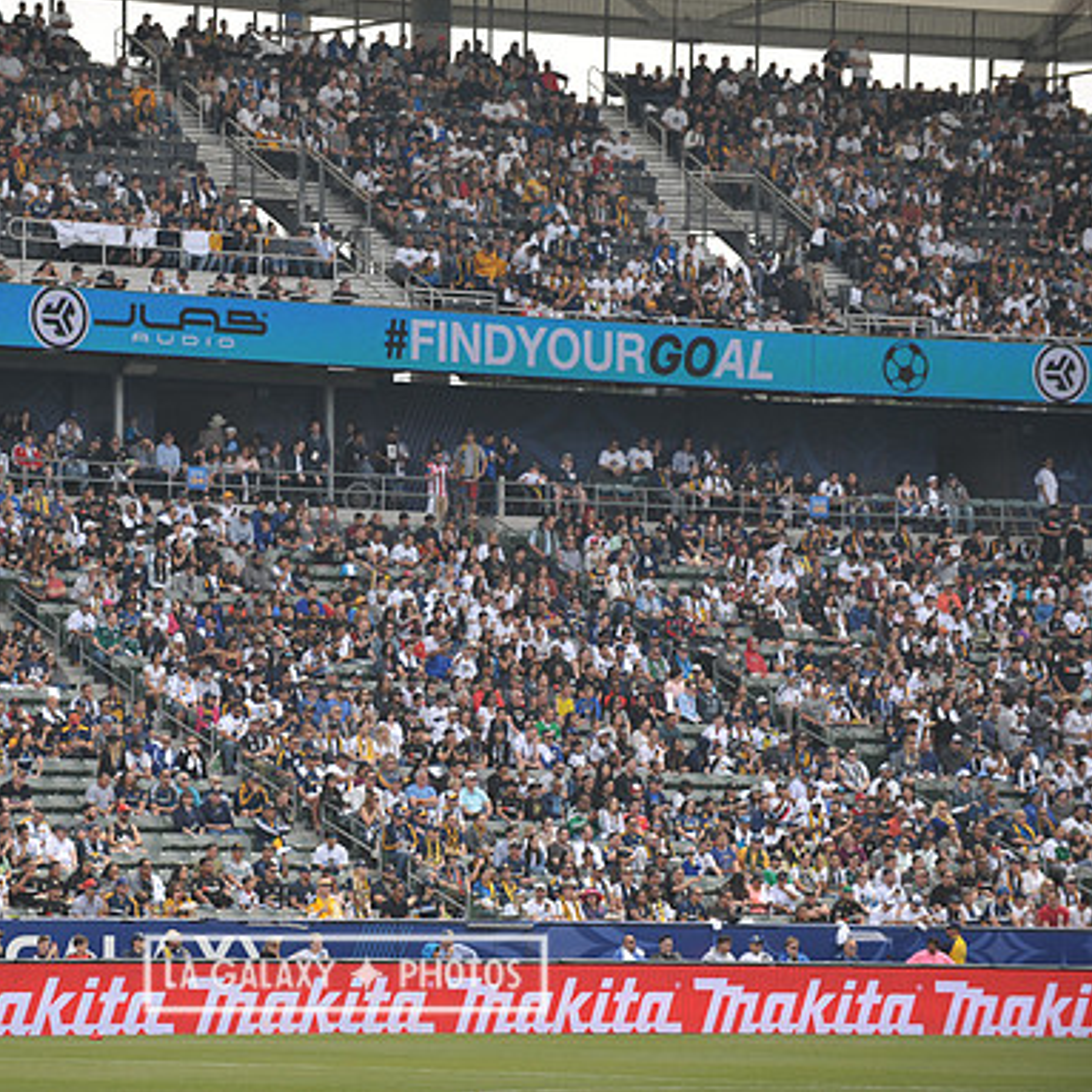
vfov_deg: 9.1
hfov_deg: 9.1
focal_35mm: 193
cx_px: 345
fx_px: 6888
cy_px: 545
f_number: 3.5
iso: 320
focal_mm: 150
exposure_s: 1/2500
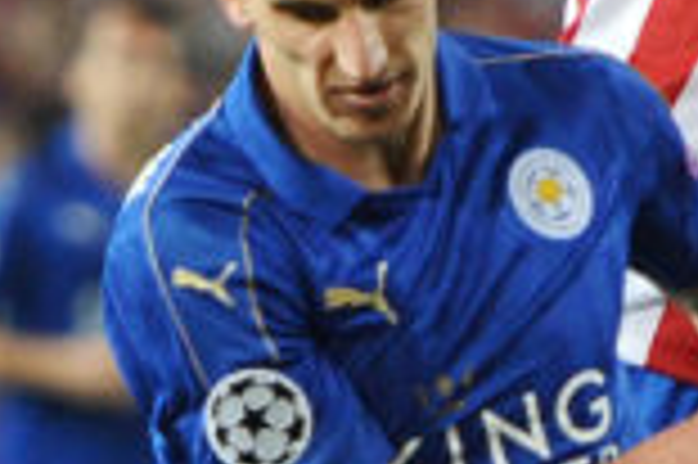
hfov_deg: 1.7
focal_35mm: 1220
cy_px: 453
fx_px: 23629
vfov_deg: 1.1
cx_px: 243
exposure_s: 1/800
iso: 2500
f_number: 2.8
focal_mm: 185
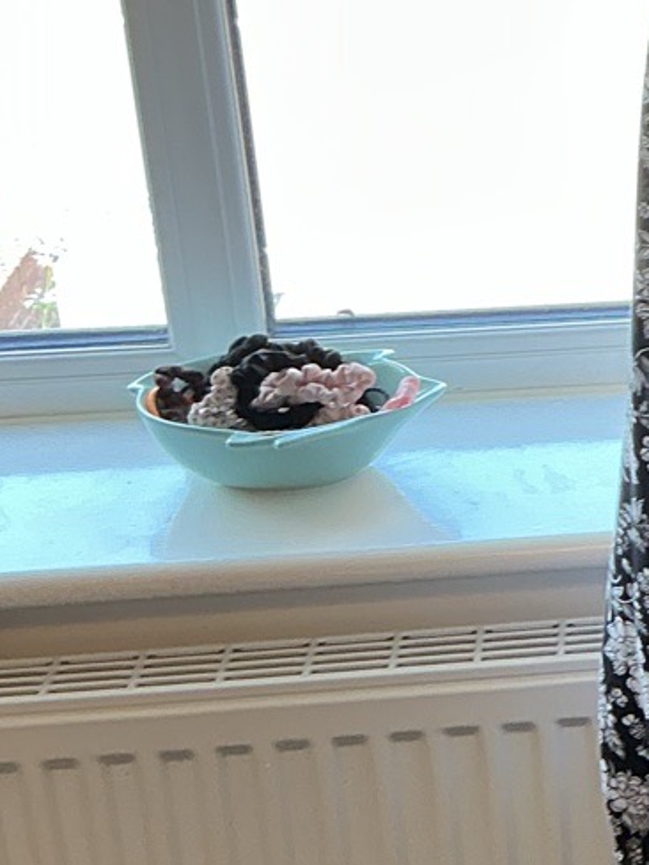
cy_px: 308
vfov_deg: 20.6
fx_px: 2375
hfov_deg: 14.3
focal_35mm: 95
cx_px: 1048
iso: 40
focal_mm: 3
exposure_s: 1/50
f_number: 1.8
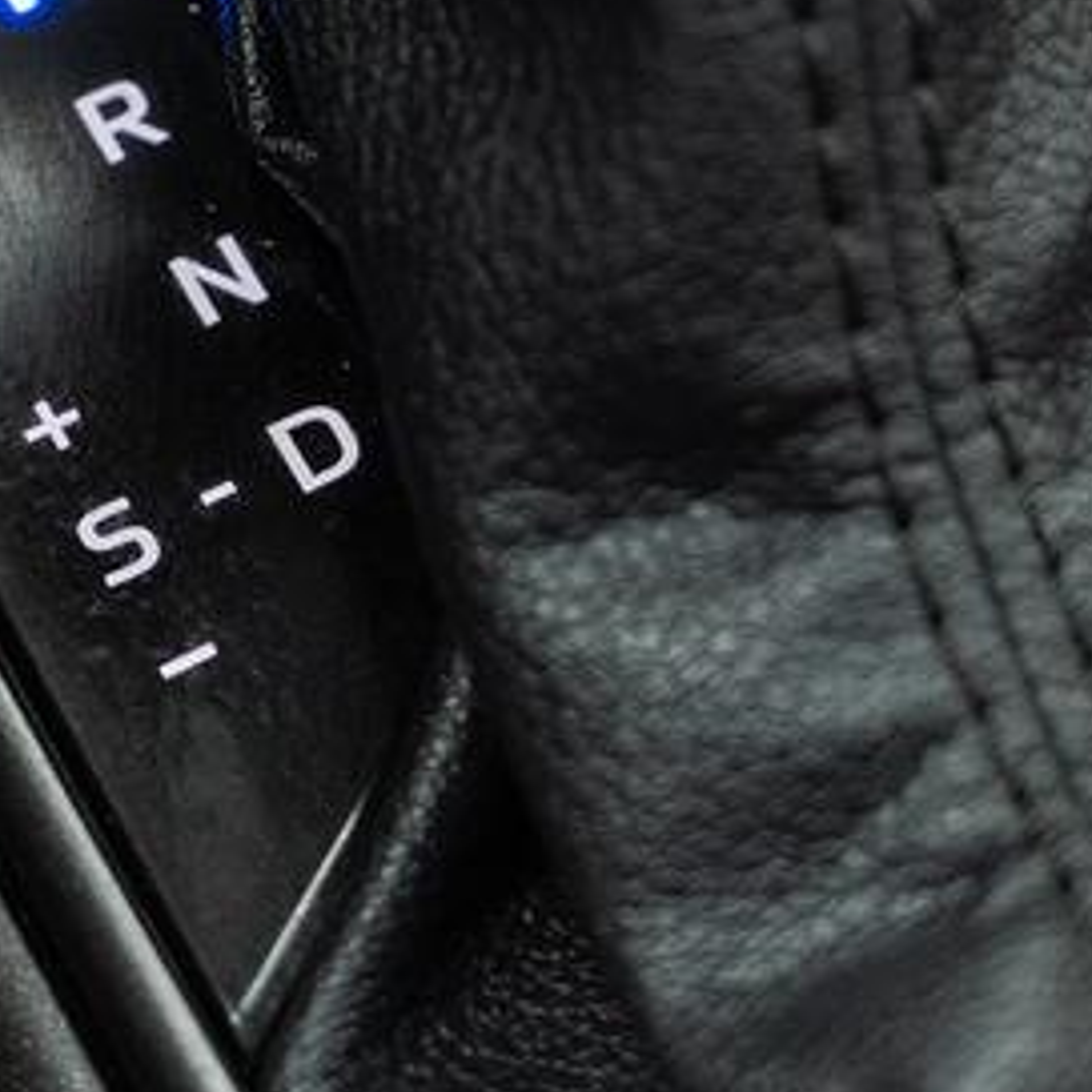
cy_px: -424
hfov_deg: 10.6
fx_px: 5889
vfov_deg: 10.3
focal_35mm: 165
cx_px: 434
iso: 800
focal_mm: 34
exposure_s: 1/30
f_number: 3.5
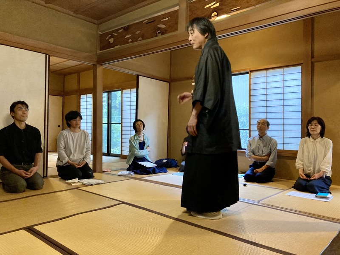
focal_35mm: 28
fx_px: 275
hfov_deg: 63.4
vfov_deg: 49.7
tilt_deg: -0.7
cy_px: 128
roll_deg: +1.1
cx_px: 170
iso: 320
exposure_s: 1/33
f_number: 1.8
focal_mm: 3.99
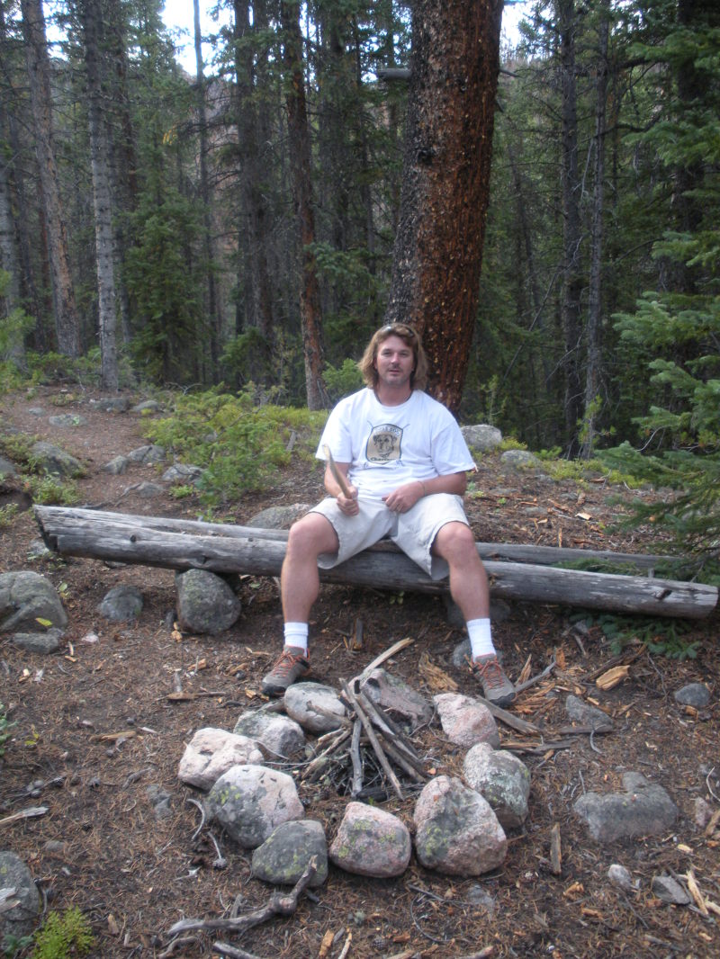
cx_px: 360
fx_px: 998
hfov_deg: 39.7
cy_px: 480
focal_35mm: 36
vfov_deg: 51.3
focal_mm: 6.3
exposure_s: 1/59
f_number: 3.5
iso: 143
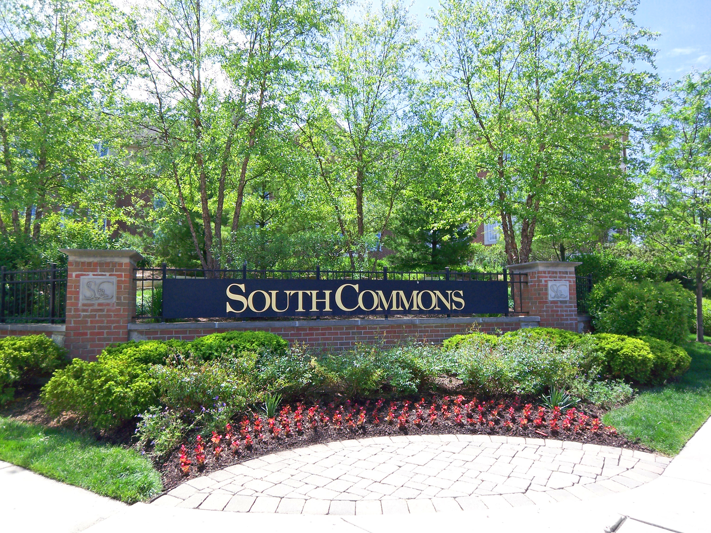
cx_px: 356
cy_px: 266
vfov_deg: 58.9
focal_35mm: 23
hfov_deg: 73.9
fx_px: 472
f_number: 2.8
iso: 50
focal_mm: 3.8
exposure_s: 1/320
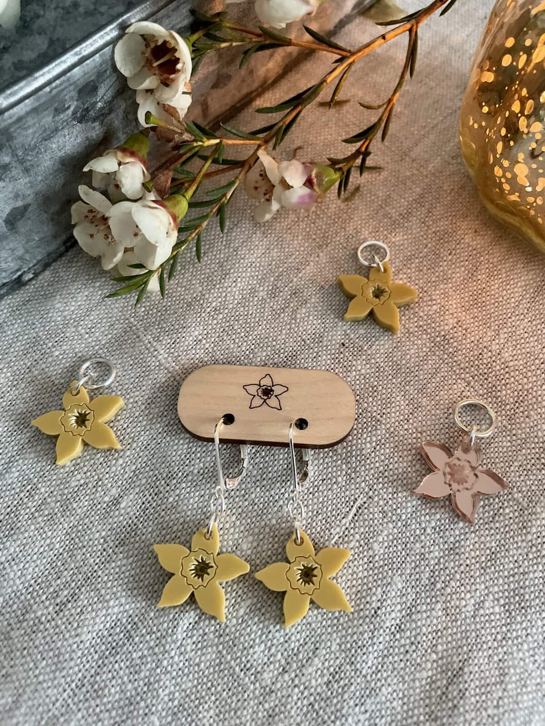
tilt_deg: -64.7
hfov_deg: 53.1
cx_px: 272
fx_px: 546
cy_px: 363
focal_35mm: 26
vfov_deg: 67.3
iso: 640
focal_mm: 4.2
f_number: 1.6
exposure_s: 1/34
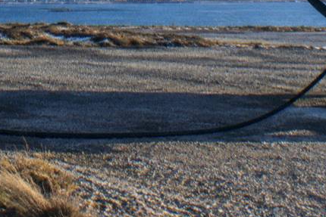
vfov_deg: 15.7
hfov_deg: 23.4
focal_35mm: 86
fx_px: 779
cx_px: 240
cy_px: 11
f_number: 5.6
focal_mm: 37
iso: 500
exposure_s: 1/800
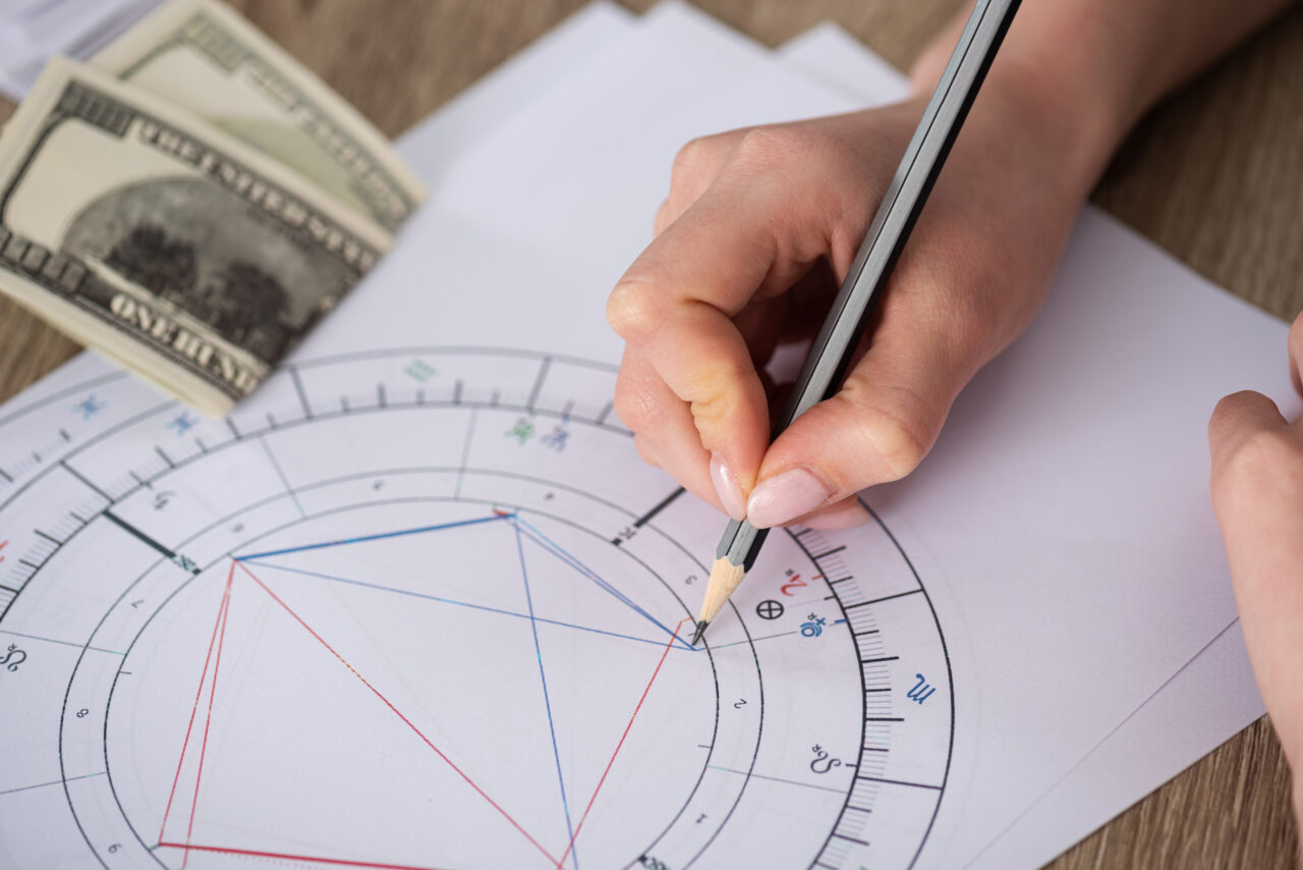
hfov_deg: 19.5
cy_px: 435
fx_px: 3801
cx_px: 652
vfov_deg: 13.0
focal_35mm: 105
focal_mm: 105
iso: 160
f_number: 8
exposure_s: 1/200
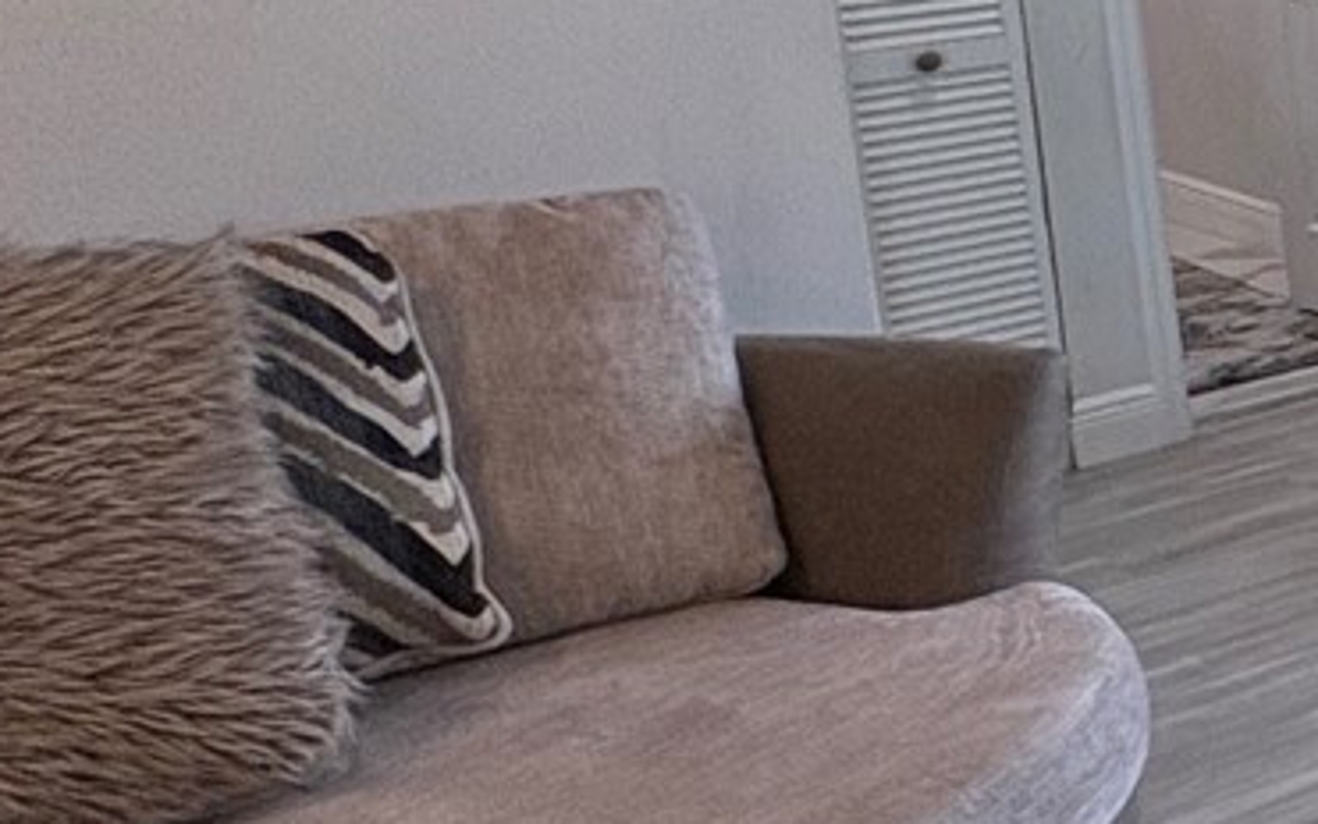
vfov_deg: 19.8
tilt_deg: -10.5
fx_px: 2299
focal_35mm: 64
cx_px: 2824
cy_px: 43
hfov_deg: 17.6
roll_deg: -0.9
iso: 100
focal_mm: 2.22
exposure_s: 1/126
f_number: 2.2
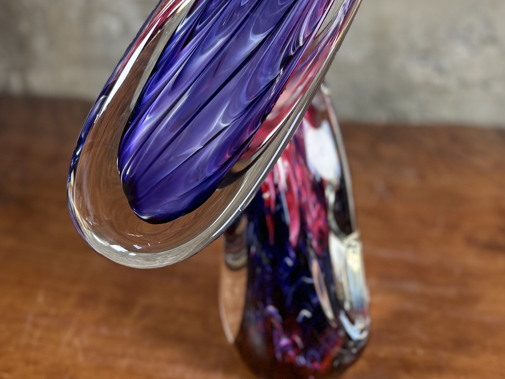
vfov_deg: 56.8
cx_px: 252
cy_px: 190
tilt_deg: -19.3
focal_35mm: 24
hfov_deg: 71.6
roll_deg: -0.3
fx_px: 350
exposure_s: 1/237
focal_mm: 6.76
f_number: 1.78
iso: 125
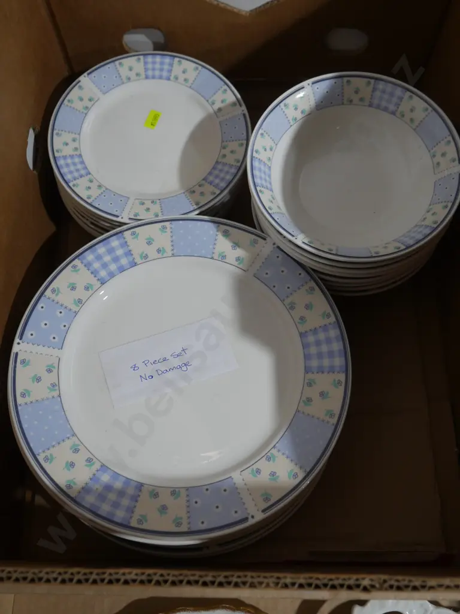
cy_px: 307
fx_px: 602
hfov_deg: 41.8
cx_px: 230
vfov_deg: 54.0
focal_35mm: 34
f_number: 4
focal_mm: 17
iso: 800
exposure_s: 1/60
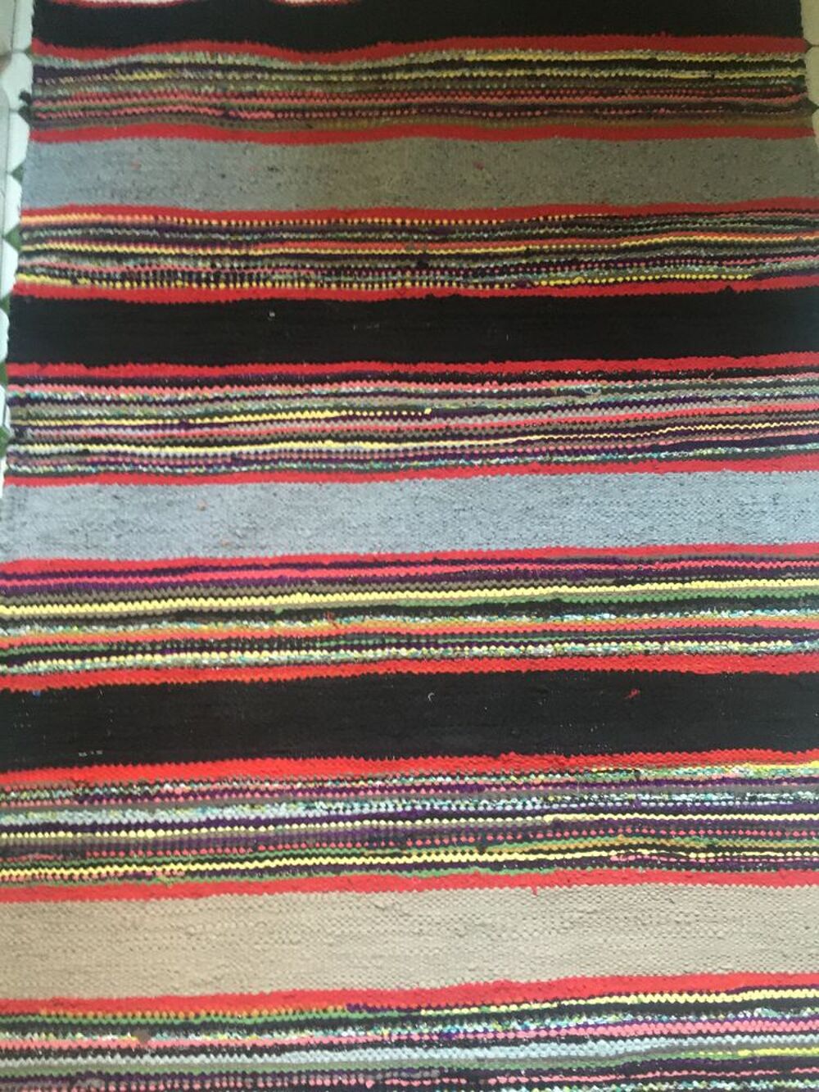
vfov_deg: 61.7
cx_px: 410
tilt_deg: -79.3
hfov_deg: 48.2
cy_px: 546
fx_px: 915
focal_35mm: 29
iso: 250
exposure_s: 1/17
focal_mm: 4.15
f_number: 2.2
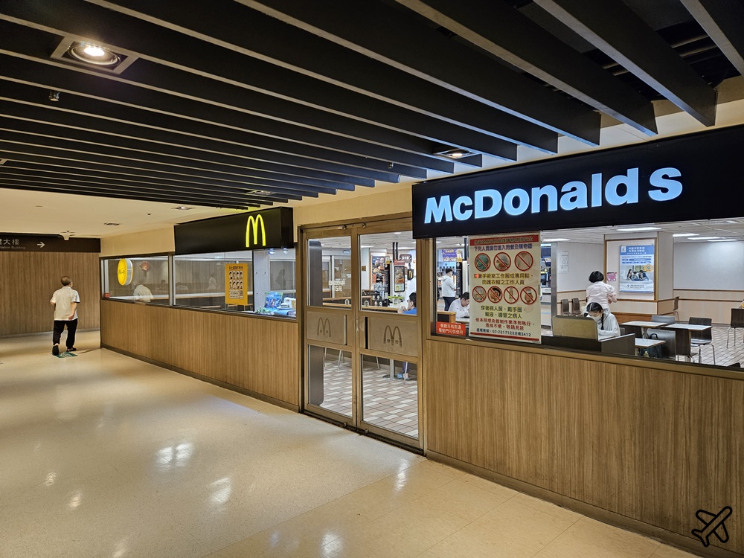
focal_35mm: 23
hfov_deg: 73.9
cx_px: 372
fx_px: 494
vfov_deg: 58.9
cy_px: 279
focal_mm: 5.4
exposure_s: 1/120
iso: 320
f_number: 1.8
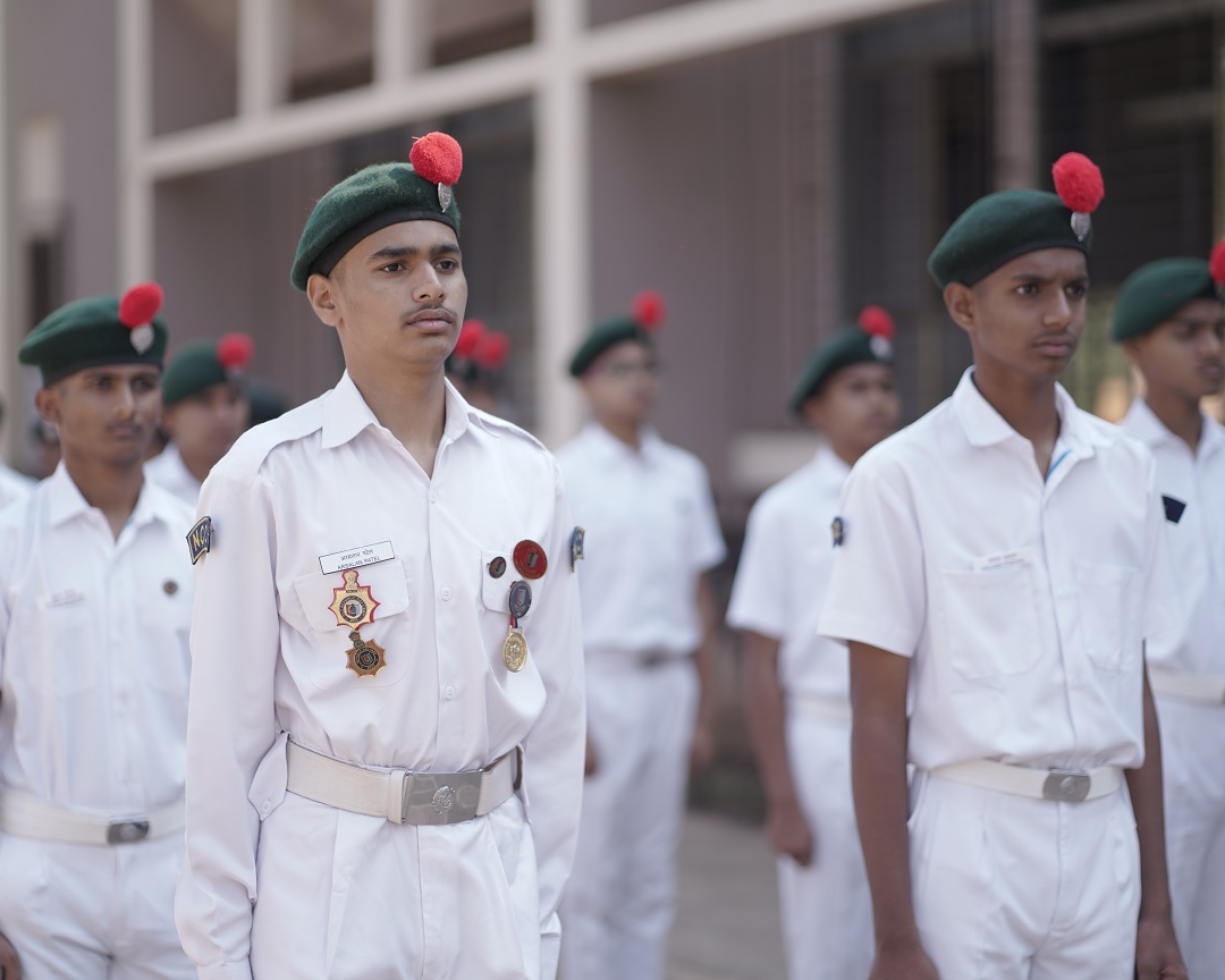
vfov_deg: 16.0
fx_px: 3481
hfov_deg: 20.0
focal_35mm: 96
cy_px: 491
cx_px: 551
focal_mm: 85
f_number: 1.8
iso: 100
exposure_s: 1/1000
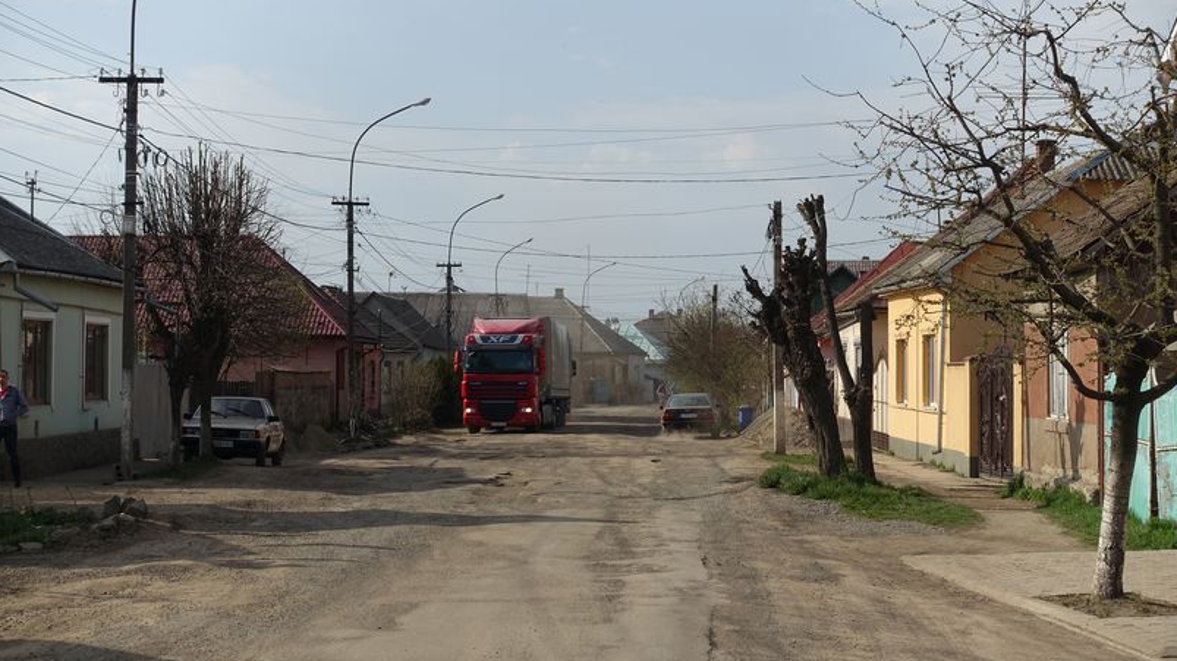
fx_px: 2309
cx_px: 588
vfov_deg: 16.3
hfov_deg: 28.6
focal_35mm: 74
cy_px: 341
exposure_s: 1/640
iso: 125
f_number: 5.6
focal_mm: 25.7
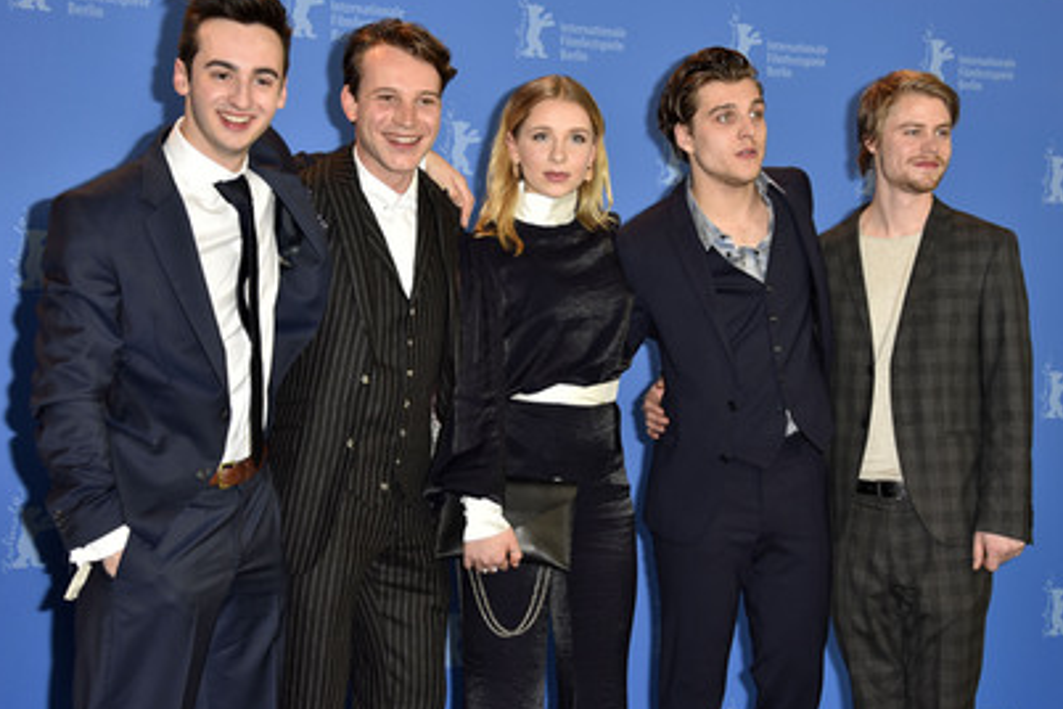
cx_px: 580
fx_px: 1919
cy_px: 336
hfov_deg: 30.9
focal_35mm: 65
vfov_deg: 20.9
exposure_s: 1/125
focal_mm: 58
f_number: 5.6
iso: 500
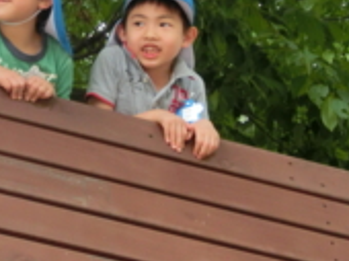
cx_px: 25
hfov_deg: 10.7
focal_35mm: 184
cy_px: 35
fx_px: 1852
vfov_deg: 8.0
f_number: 4.9
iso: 320
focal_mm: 13.79
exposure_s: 1/125
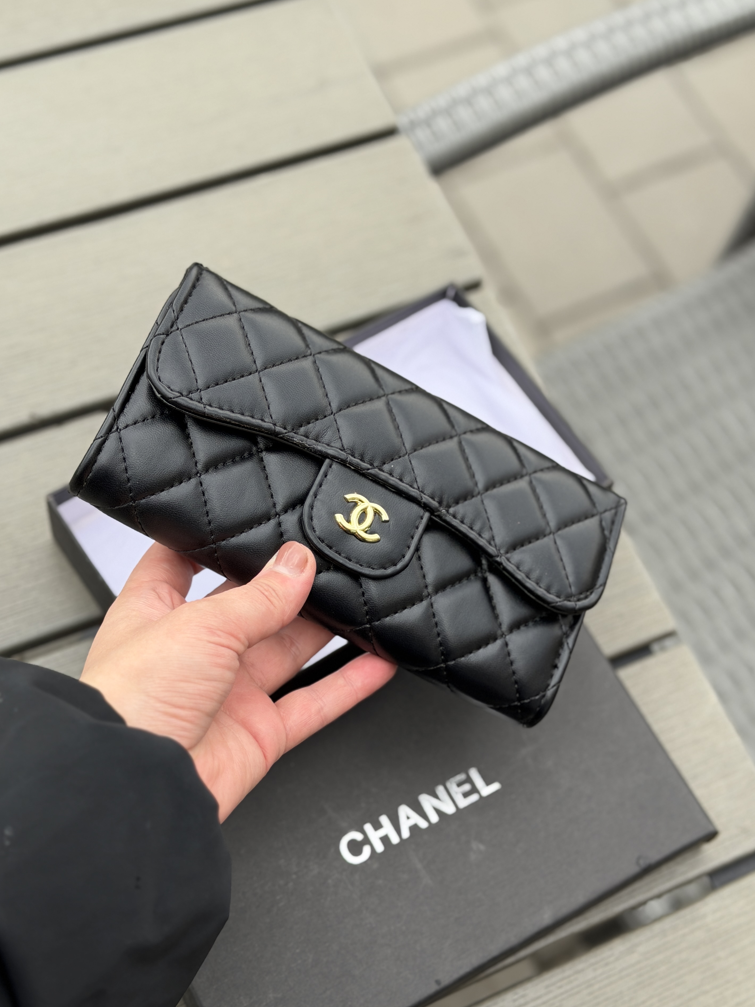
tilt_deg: -63.4
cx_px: 380
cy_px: 525
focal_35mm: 51
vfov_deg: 37.5
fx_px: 1483
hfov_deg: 28.6
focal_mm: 6.76
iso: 64
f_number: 1.78
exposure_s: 1/266
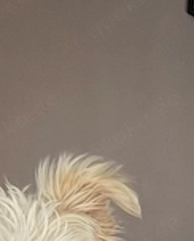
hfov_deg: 19.8
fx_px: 552
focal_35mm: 77
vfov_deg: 23.2
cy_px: 268
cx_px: 46
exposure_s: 1/8
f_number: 1.9
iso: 640
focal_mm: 2.69
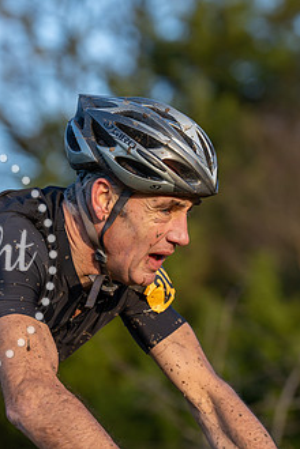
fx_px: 3100
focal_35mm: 248
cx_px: 140
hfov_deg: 5.5
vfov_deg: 8.3
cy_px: 187
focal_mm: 141
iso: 250
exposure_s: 1/1000
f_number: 3.5
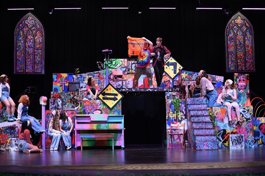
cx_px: 132
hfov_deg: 28.9
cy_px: 88
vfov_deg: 19.4
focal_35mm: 70
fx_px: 515
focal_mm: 70
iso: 2000
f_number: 2.8
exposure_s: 1/800
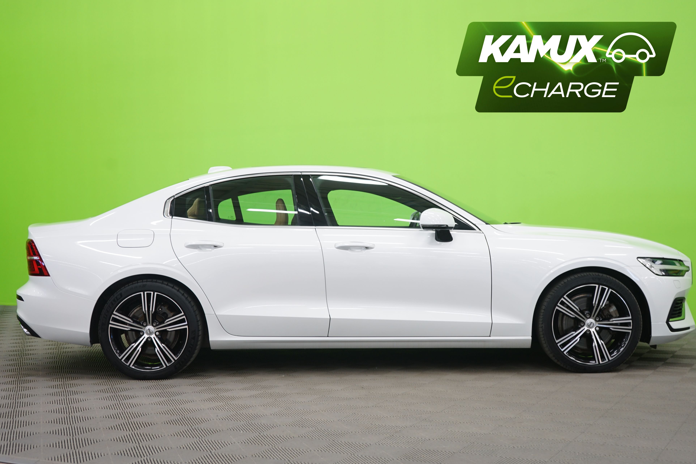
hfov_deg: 41.9
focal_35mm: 47
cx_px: 353
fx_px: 909
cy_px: 233
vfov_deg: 28.6
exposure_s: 1/8
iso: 400
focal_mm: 46
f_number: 4.5
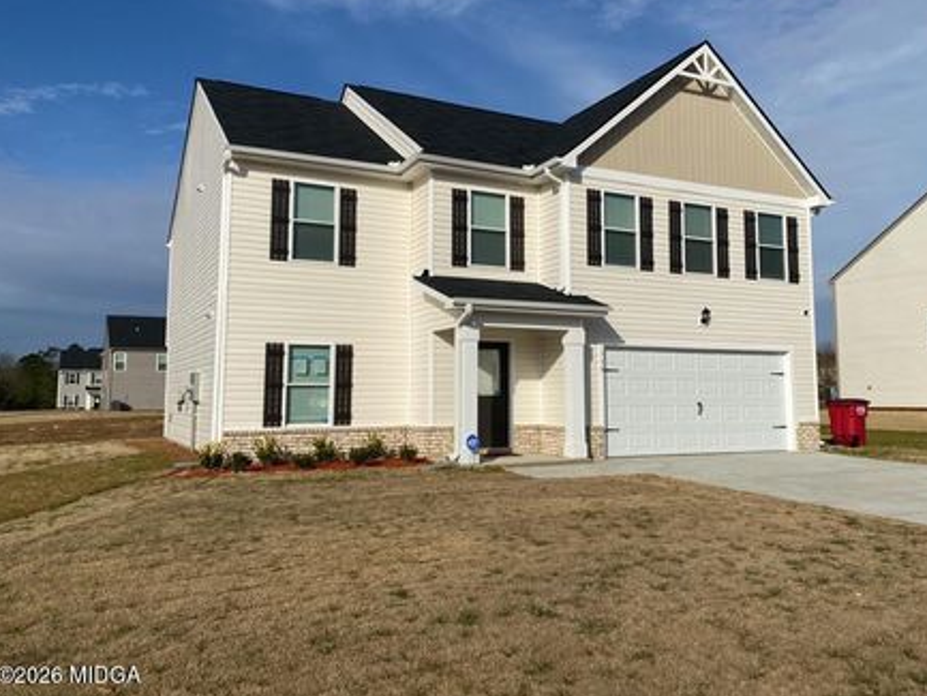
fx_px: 804
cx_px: 527
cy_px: 309
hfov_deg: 59.7
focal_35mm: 30
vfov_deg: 46.7
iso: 32
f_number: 1.8
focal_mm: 4.25
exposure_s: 1/7692
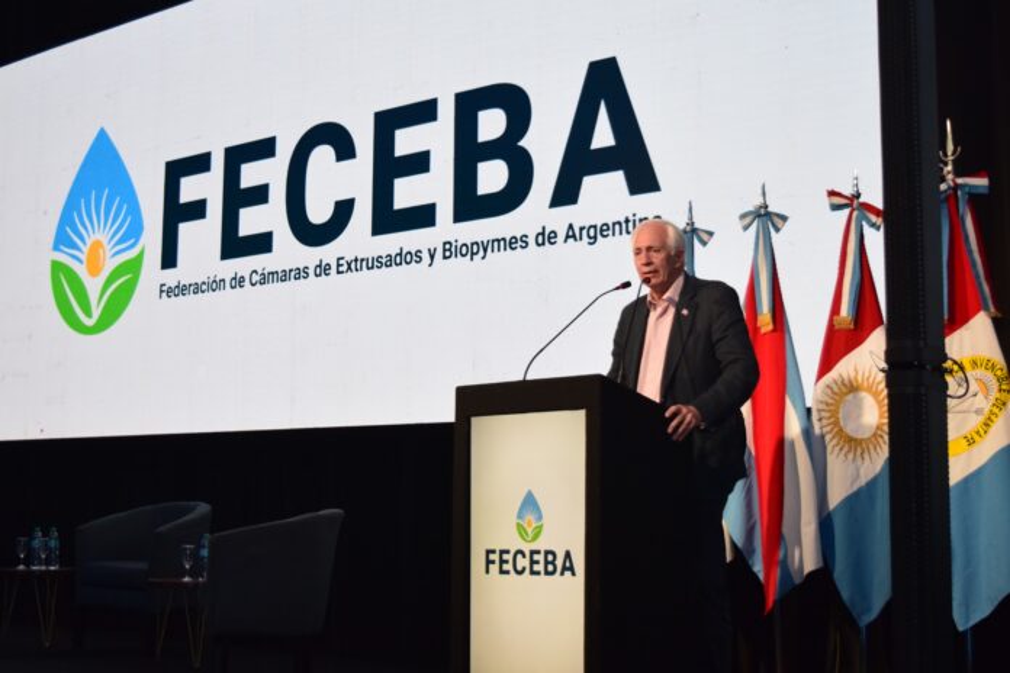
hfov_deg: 41.1
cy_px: 336
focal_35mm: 48
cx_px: 505
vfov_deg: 28.1
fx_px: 1347
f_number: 4.5
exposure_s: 1/200
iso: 1600
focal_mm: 32
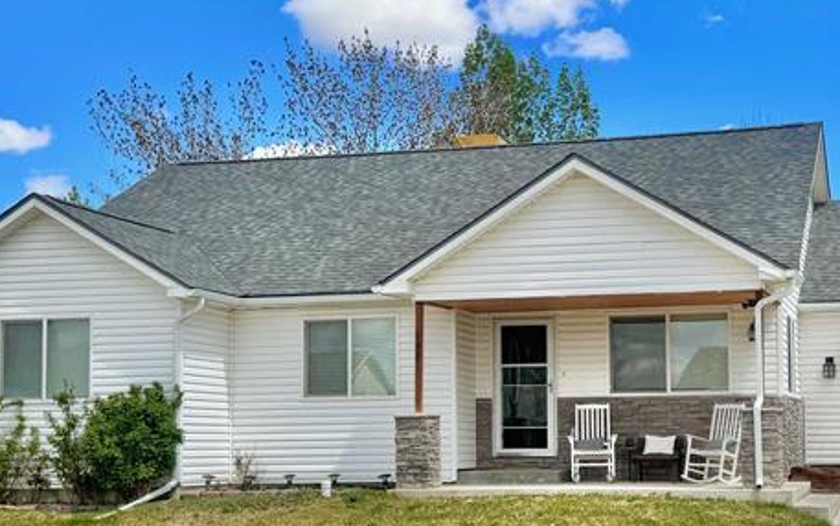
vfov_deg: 22.7
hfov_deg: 35.2
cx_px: 577
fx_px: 1305
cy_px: 357
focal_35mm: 57
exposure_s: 1/4950
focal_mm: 6.76
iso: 80
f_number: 1.78
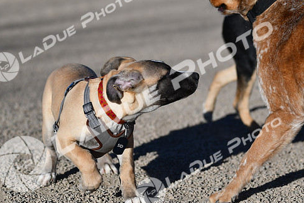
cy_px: 100
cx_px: 135
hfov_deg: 11.7
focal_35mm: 176
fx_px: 1487
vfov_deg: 7.8
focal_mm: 98
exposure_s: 1/4000
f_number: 2.8
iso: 100
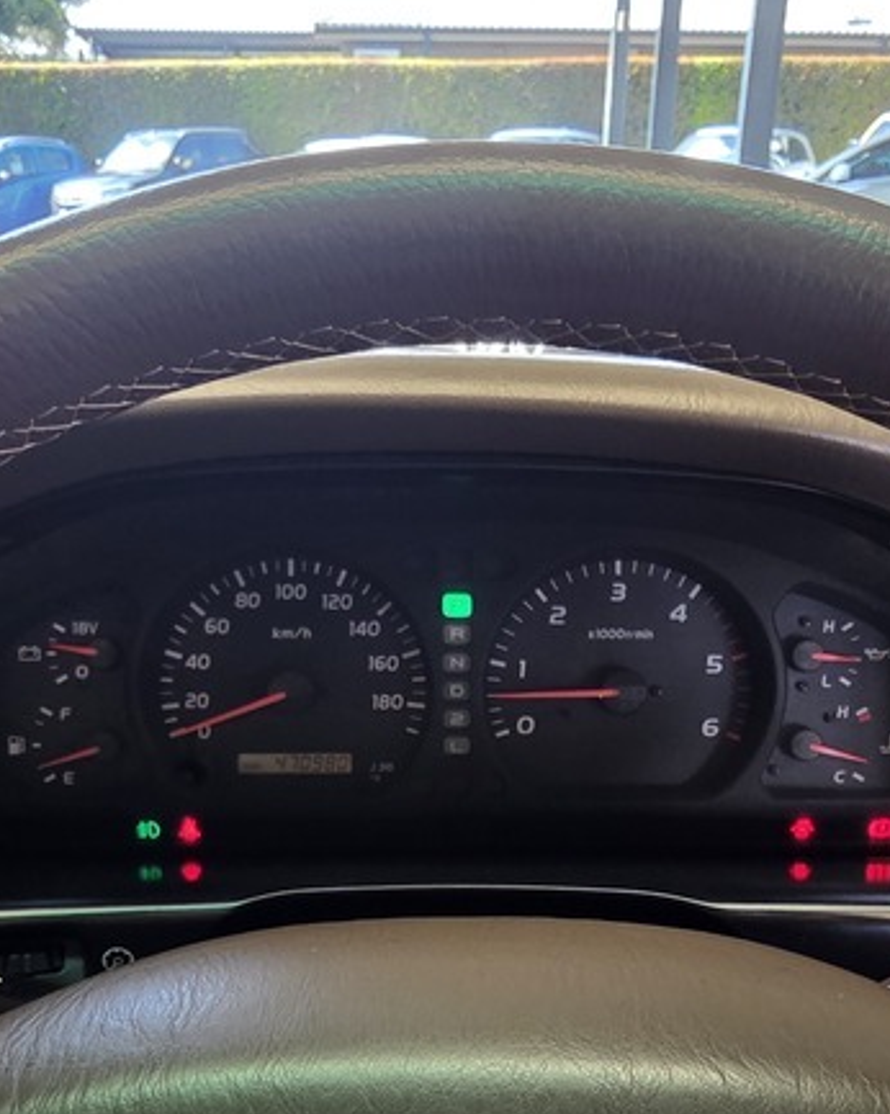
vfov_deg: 57.1
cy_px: 767
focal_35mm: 30
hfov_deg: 48.4
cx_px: 473
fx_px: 988
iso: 160
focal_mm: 2.2
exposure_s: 1/100
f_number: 2.2
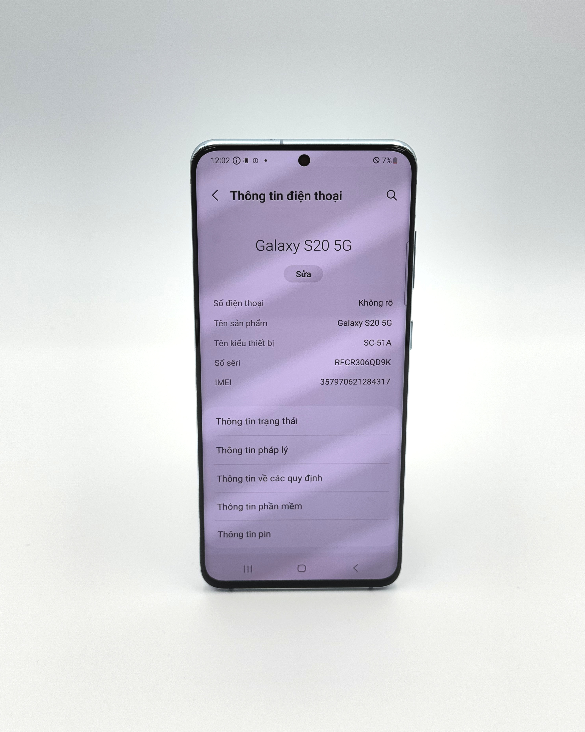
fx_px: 1104
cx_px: 298
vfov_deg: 36.7
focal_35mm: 51
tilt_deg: -21.0
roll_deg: -0.9
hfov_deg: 29.7
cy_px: 359
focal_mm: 6.76
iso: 64
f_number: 1.78
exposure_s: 1/352
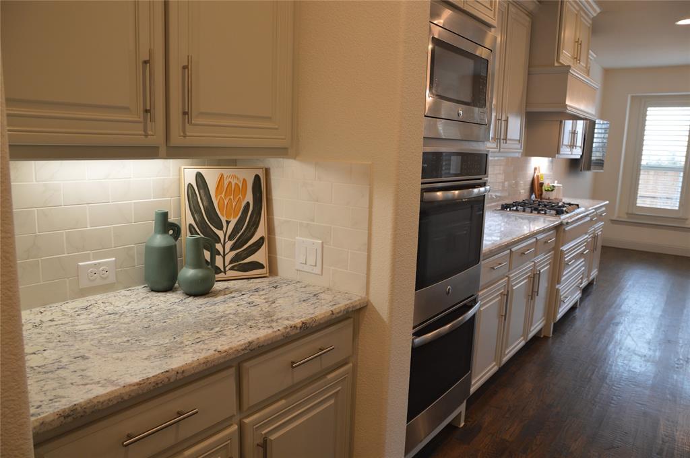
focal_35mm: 26
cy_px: 229
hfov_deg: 70.5
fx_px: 488
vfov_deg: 50.3
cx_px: 345
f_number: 4
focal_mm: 17
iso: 400
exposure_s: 1/60
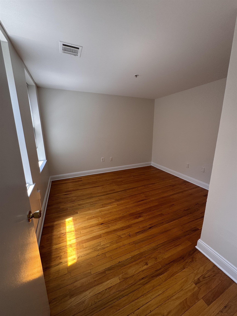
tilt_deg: -12.8
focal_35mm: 14
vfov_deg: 102.1
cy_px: 158
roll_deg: +1.4
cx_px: 118
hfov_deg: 85.7
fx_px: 128
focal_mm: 2.22
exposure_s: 1/99
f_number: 2.2
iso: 125
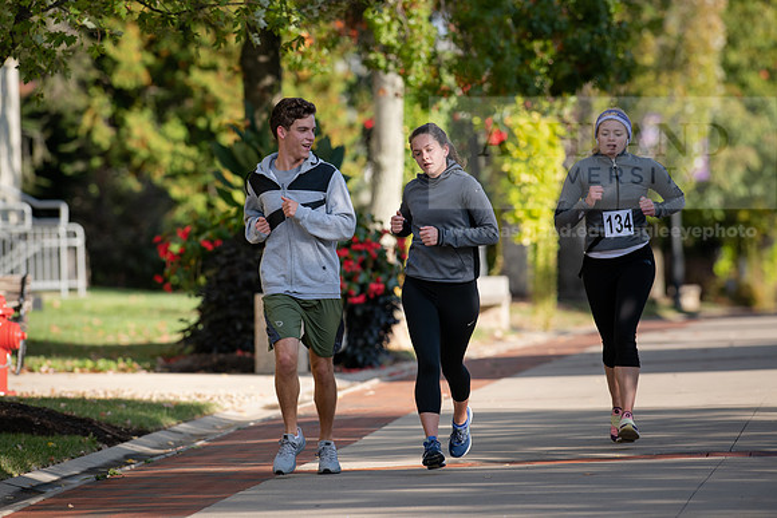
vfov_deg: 4.6
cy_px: 259
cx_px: 388
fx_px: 6476
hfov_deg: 6.9
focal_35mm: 300
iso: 200
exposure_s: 1/640
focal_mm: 300
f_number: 5
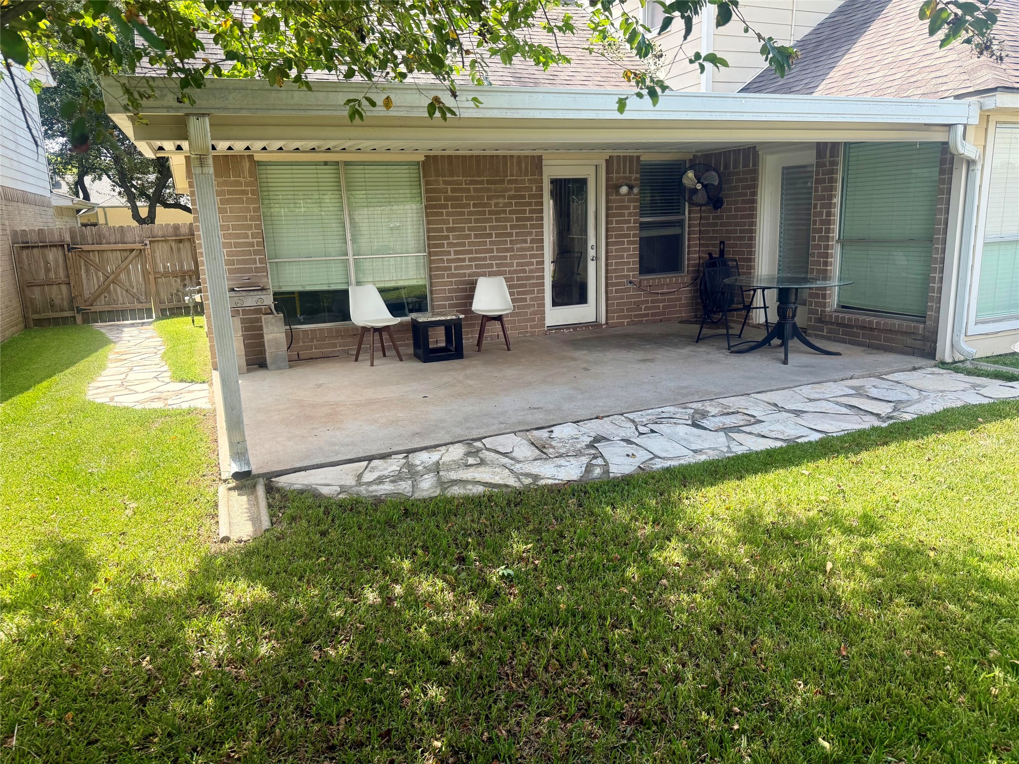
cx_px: 510
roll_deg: +1.8
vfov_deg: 56.8
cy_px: 382
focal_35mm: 24
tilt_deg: -12.3
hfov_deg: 71.6
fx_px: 706
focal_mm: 6.76
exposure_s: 1/1385
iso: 100
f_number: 1.78
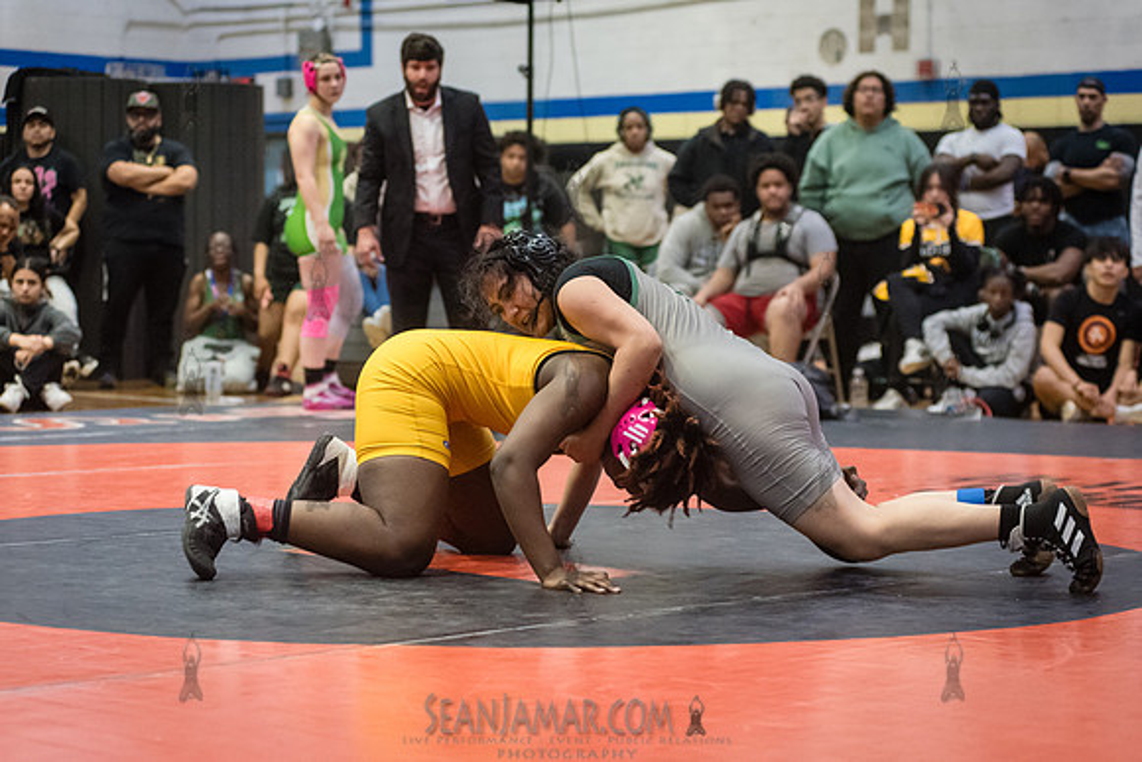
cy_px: 381
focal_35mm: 82
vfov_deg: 16.7
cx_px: 571
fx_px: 2590
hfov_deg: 24.9
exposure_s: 1/400
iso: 8000
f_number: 3.5
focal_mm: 80
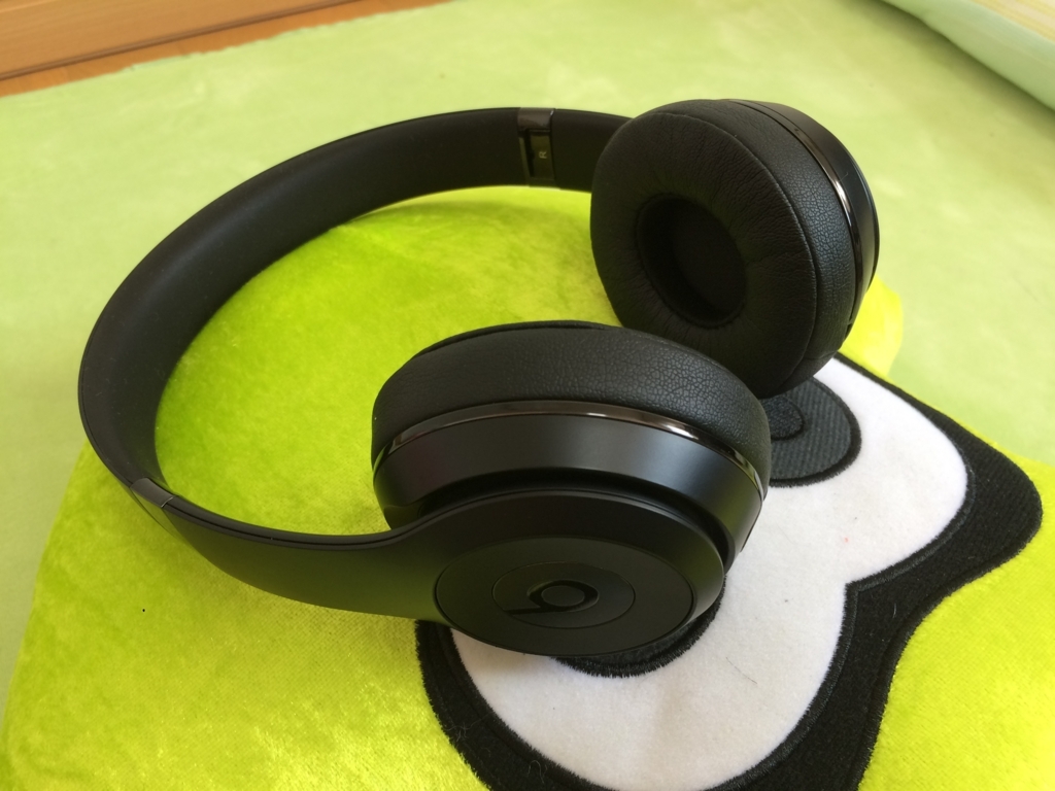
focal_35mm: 29
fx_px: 884
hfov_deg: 61.7
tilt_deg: -44.4
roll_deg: +3.9
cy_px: 396
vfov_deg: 48.2
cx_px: 528
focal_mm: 4.15
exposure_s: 1/40
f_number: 2.2
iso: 32
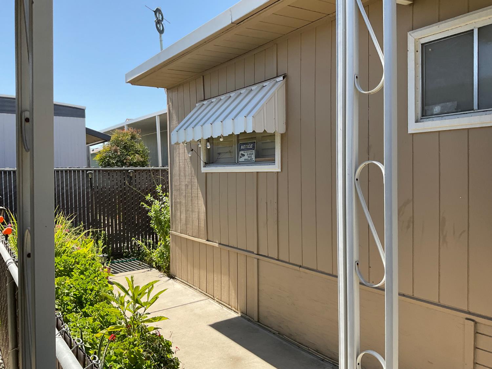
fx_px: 412
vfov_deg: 48.2
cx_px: 246
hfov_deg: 61.7
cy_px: 184
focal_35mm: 29
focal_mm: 3
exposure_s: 1/944
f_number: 1.8
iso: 16
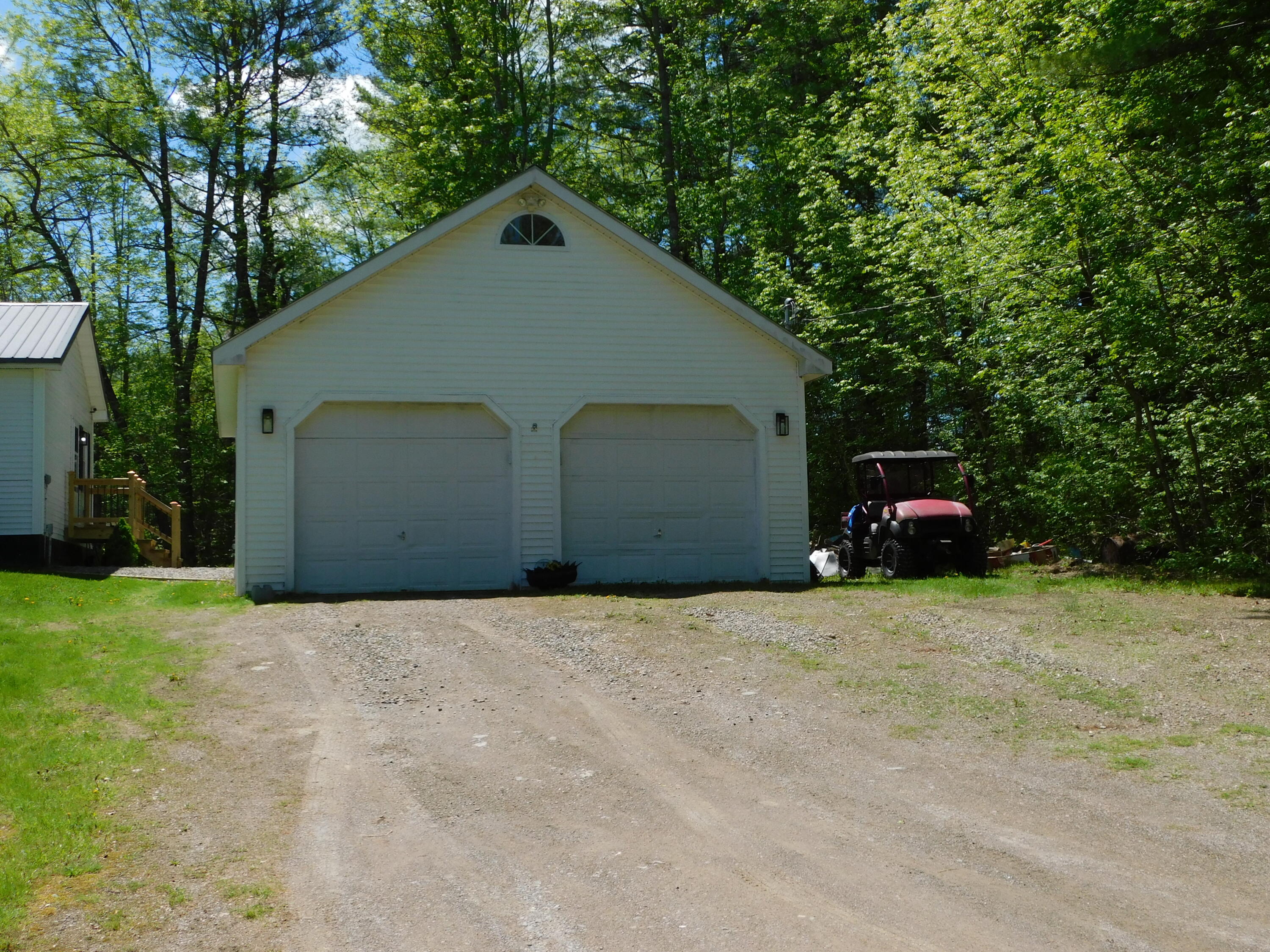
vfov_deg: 36.0
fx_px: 1468
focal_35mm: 40
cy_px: 476
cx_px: 635
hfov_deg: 46.8
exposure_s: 1/1250
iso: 125
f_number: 3.6
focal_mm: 7.1
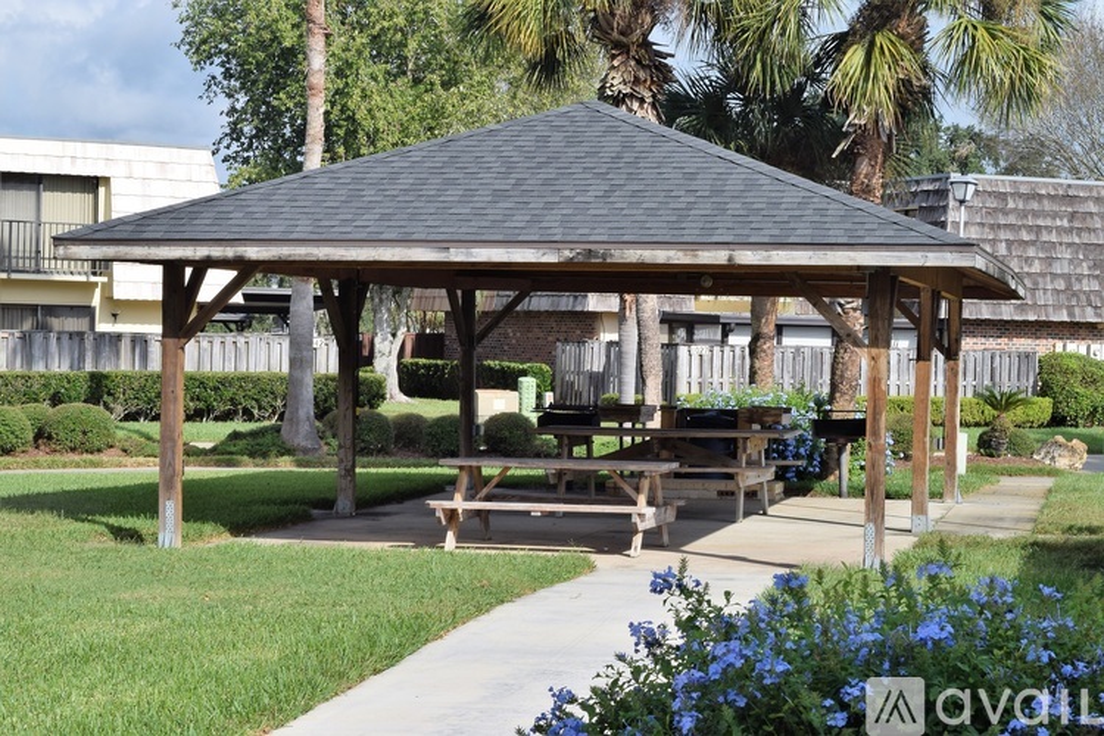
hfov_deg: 24.6
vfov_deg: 16.6
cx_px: 552
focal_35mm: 82
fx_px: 2530
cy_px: 368
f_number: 18
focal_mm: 55
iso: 200
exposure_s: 1/125
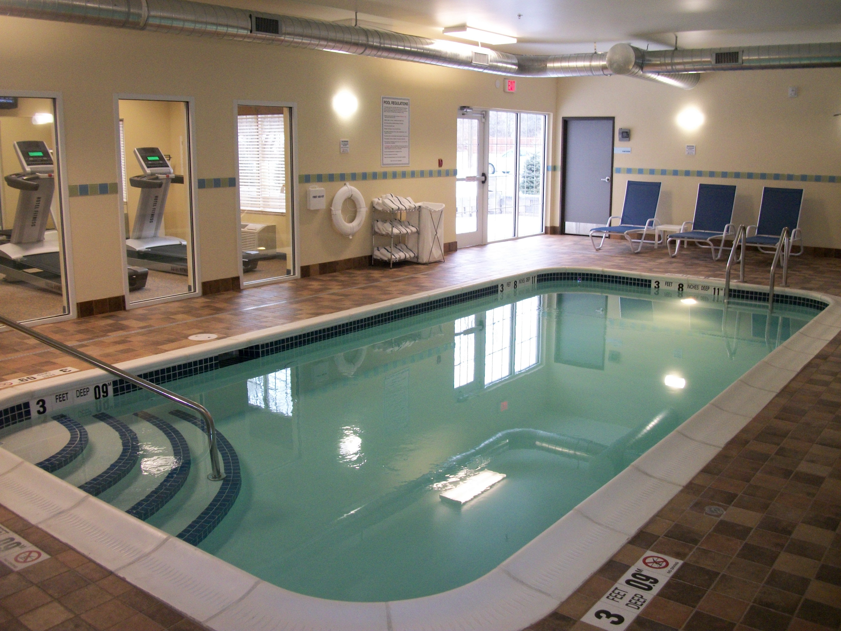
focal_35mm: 32
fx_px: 777
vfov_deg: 44.2
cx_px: 420
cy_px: 316
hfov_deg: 56.8
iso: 160
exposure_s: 1/40
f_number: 2.9
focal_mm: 5.7
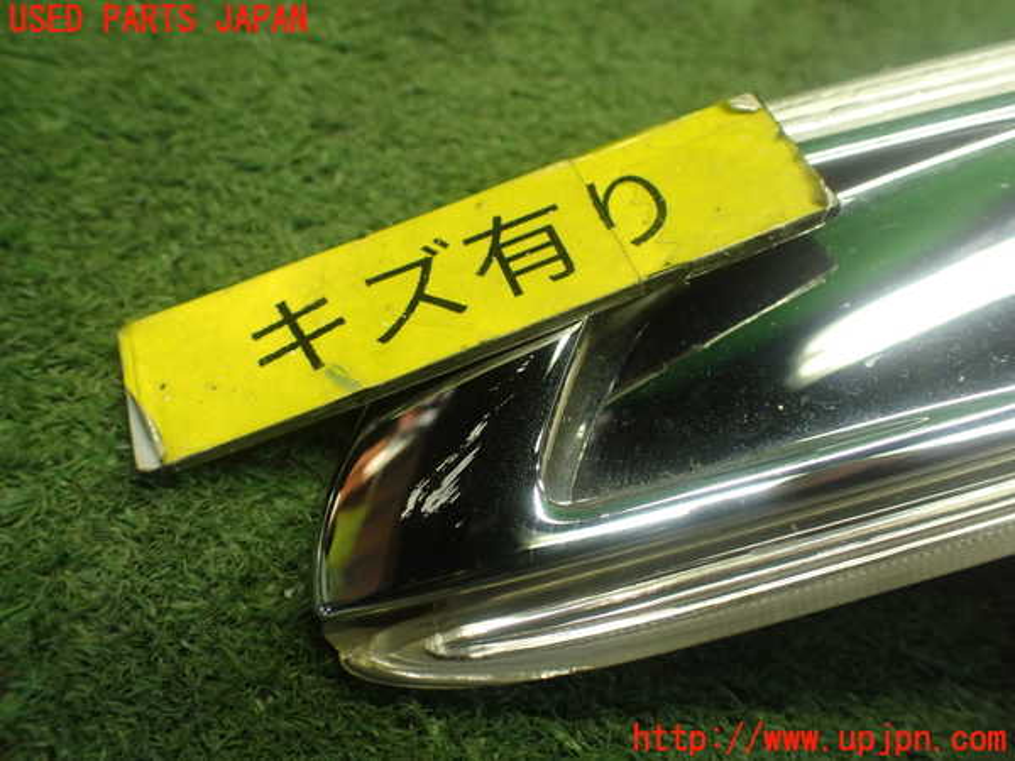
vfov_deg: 46.8
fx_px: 880
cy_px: 380
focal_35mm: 30
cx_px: 508
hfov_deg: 60.0
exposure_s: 1/125
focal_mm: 5.4
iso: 400
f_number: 2.3
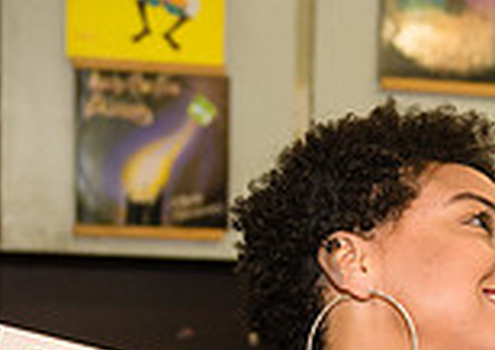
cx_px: 417
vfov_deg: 10.9
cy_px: 548
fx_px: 1752
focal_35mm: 125
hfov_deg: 15.9
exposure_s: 1/320
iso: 640
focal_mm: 29
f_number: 2.8
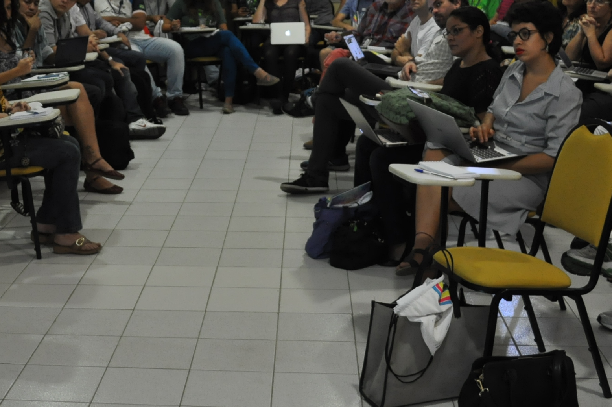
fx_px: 1053
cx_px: 194
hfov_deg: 32.1
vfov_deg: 21.7
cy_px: 113
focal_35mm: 62
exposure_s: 1/45
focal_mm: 20
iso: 800
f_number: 3.8
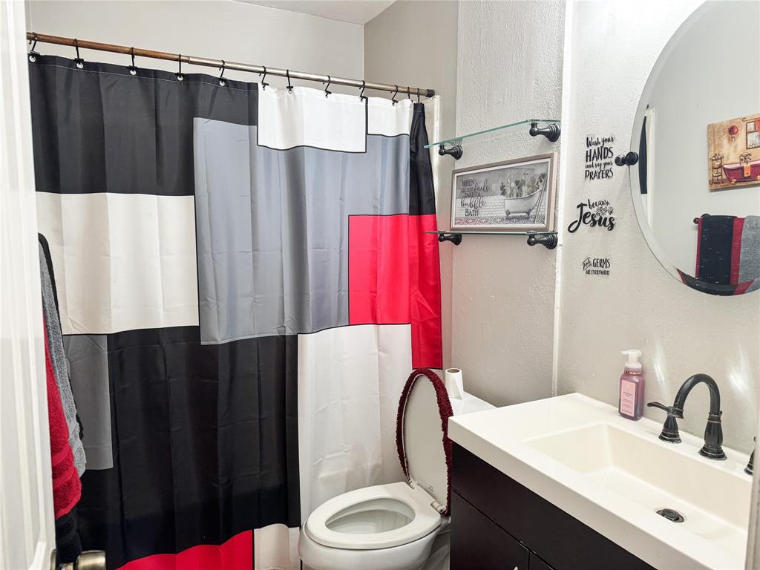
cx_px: 380
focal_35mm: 24
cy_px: 285
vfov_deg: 56.8
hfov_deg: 71.6
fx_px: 527
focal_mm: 6.76
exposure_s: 1/60
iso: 250
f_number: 1.8
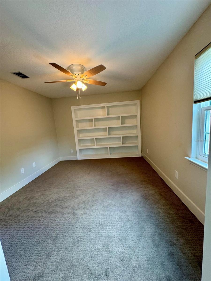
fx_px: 114
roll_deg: +3.7
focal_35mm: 14
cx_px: 106
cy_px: 140
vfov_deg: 102.1
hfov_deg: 85.7
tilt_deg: -9.4
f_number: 2.2
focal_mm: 2.22
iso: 160
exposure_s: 1/60
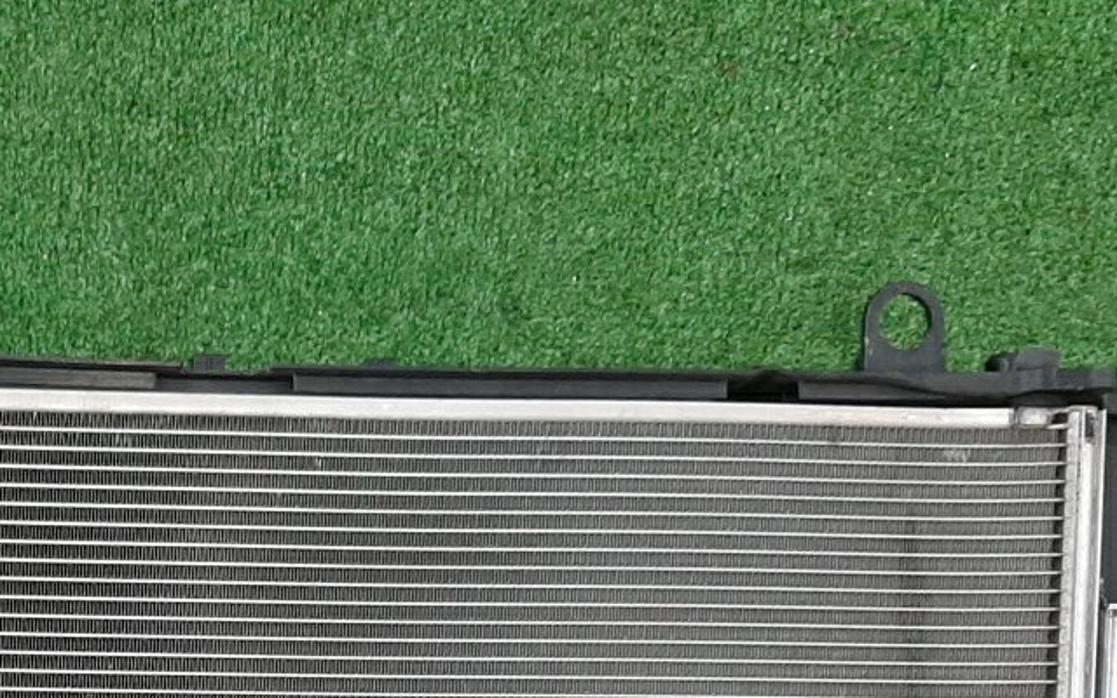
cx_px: 148
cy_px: 874
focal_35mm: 62
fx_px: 1887
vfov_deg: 19.5
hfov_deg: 31.7
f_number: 1.7
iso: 196
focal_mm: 3.93
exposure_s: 1/33
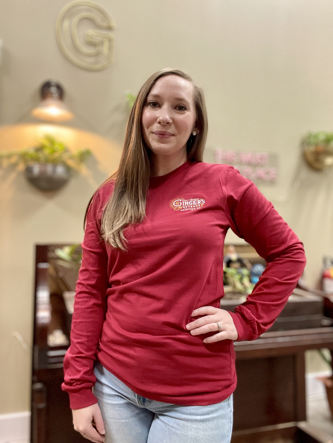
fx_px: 385
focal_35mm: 30
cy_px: 222
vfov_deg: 60.0
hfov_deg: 46.8
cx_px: 166
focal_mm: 2.71
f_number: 2.2
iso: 400
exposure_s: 1/30
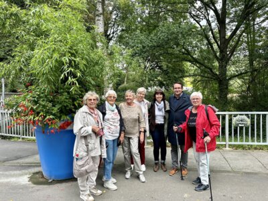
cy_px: 100
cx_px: 134
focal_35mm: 24
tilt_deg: -1.3
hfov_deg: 71.6
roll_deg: -0.5
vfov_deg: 56.8
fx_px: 186
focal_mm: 6.86
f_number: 1.78
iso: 80
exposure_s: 1/486
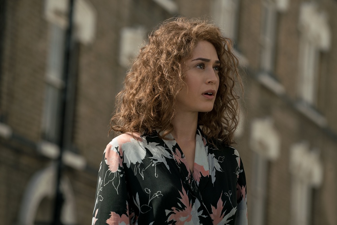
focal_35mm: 200
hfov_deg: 10.3
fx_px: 1872
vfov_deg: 6.9
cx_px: 168
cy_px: 112
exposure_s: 1/500
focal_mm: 200
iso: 320
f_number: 6.3
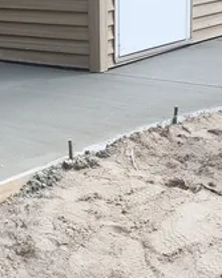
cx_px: 19
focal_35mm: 97
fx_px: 797
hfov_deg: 15.6
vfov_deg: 19.8
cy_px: 132
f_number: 2.4
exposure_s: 1/195
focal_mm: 4.3
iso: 50
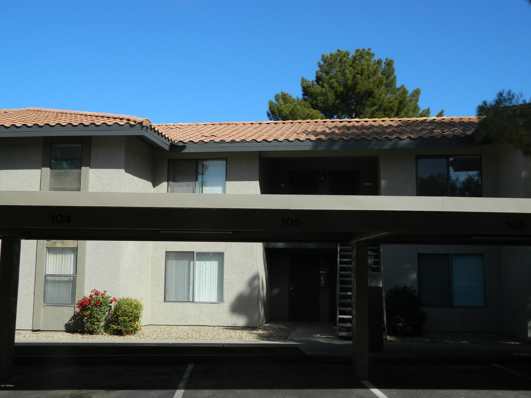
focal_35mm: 41
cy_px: 199
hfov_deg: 45.8
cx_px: 266
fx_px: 629
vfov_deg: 35.1
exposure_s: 1/800
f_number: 3.5
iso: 80
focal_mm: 7.3
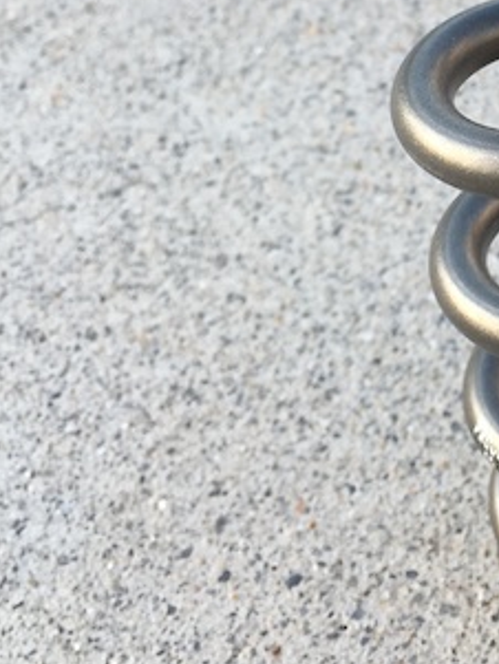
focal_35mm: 77
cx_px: 512
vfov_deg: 24.6
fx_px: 1479
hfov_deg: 18.6
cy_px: 71
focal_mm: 4.15
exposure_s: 1/120
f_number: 2.2
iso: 25
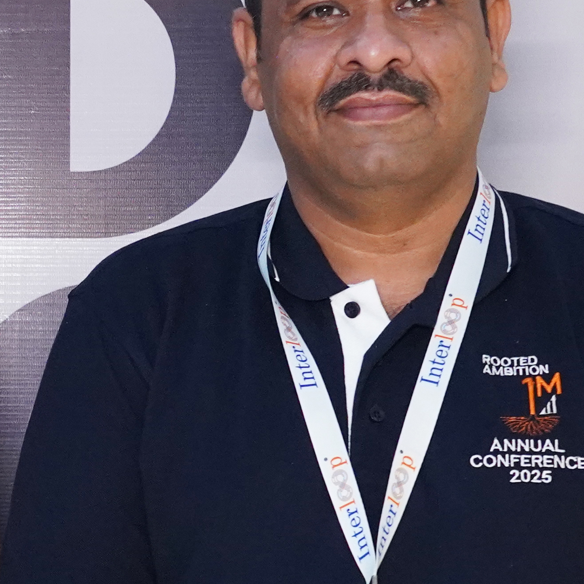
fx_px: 3168
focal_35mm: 166
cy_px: 401
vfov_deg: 10.5
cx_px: -339
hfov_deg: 10.1
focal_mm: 47
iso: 6400
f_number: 5
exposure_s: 1/160
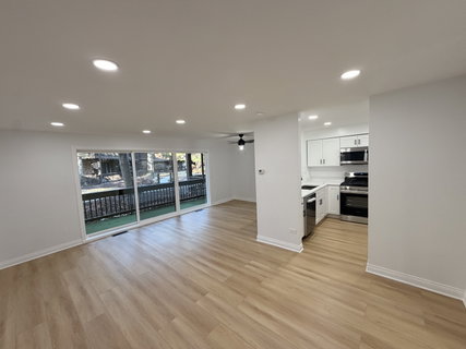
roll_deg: +3.0
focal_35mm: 14
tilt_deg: -1.1
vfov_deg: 85.6
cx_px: 233
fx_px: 188
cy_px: 174
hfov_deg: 102.1
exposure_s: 1/120
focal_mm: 2.22
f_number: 2.2
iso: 160
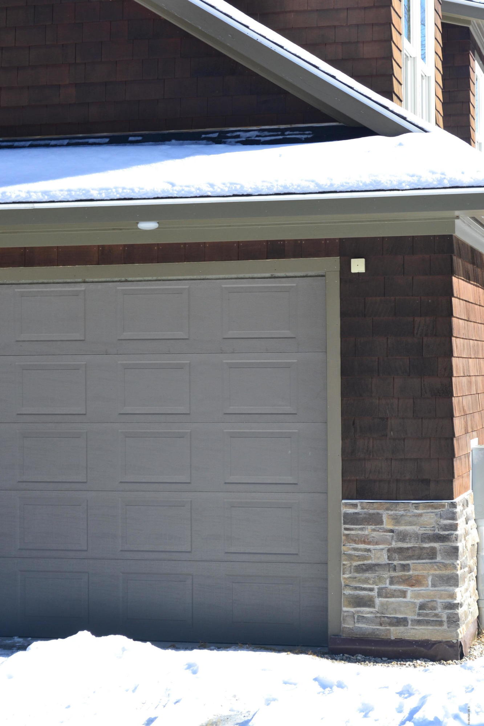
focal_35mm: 82
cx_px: 242
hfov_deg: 16.6
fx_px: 1664
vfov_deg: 24.6
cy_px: 363
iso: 400
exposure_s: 1/320
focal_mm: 55
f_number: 10
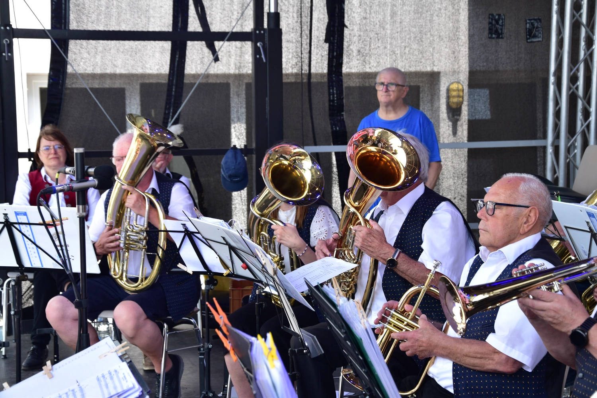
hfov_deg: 26.0
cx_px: 298
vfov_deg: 17.5
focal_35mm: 78
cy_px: 199
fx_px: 1293
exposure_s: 1/160
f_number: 6.3
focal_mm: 52
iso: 200
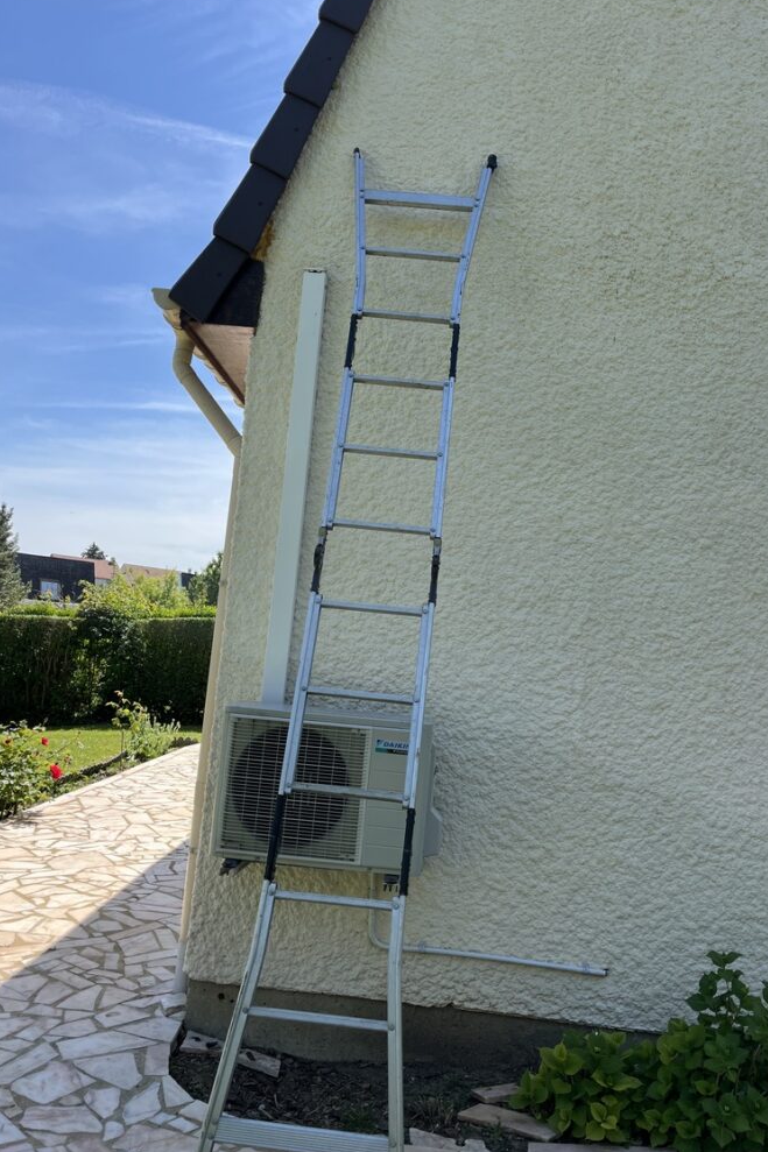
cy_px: 560
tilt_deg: +6.4
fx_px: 896
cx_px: 387
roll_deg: -6.4
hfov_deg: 46.4
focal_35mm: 28
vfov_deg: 65.5
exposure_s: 1/2268
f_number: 1.6
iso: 50
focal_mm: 5.1
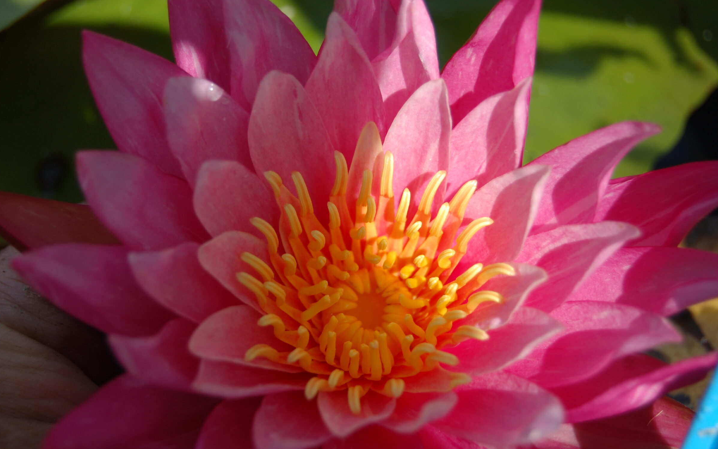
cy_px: 215
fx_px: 1526
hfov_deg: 26.5
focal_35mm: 78
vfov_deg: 16.7
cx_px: 359
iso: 200
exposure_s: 1/640
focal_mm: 48
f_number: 5.6
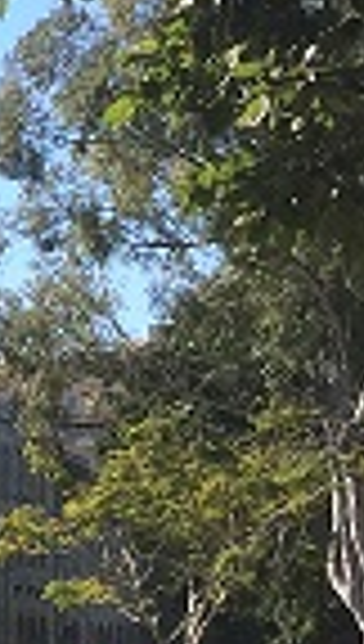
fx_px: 3072
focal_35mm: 180
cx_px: -1052
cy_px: 644
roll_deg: -0.3
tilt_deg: -0.9
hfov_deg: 5.8
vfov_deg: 11.8
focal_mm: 4.15
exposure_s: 1/1172
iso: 32
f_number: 2.2
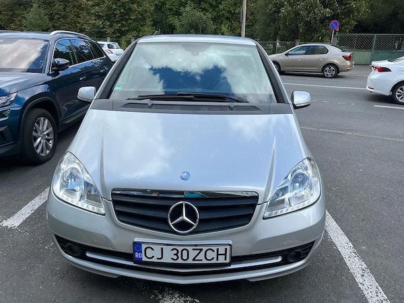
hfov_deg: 67.3
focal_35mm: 26
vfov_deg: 53.1
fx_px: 303
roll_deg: +0.3
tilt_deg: -20.3
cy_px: 152
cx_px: 202
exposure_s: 1/1458
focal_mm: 5.1
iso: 50
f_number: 1.6
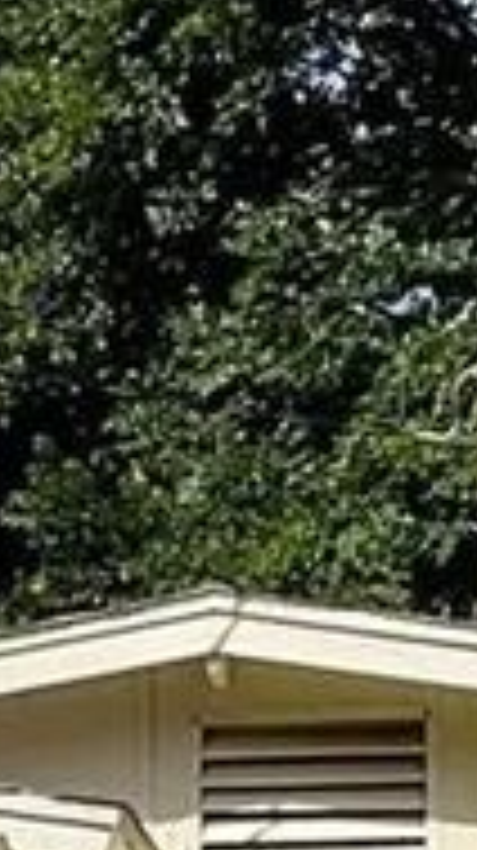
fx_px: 5138
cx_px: -432
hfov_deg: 5.2
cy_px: 1392
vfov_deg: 9.1
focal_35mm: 228
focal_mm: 3
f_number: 1.8
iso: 16
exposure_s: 1/1984
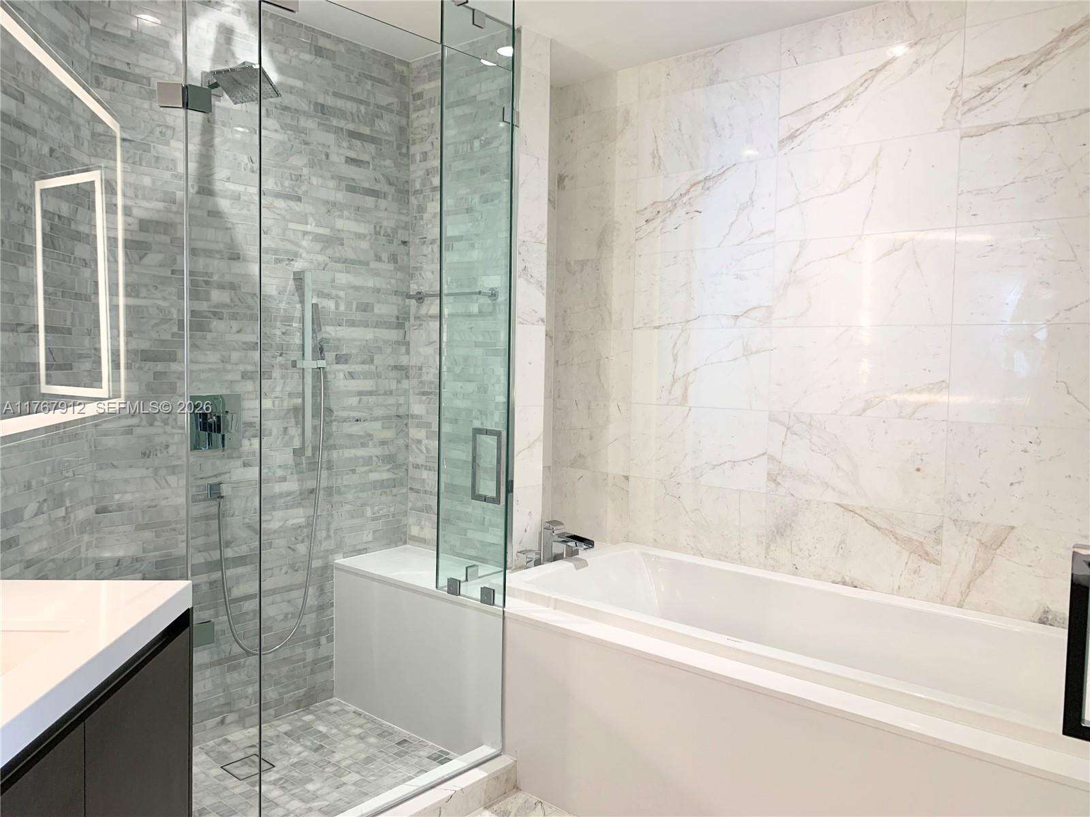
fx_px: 819
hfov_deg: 67.3
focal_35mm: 26
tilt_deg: -2.6
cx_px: 545
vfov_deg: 53.1
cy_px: 408
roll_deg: -1.7
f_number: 1.8
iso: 64
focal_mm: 4.25
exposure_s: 1/60
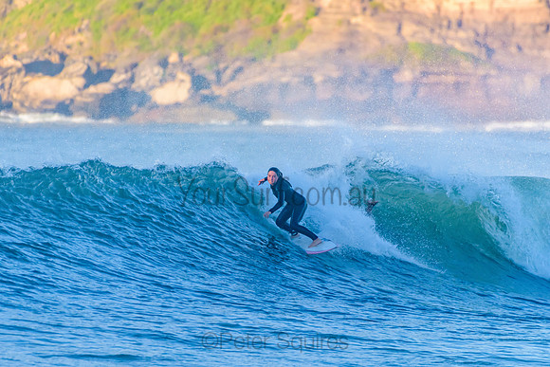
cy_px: 230
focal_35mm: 628
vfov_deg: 2.2
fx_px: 9590
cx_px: 309
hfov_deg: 3.3
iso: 720
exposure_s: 1/2000
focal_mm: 500
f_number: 5.6
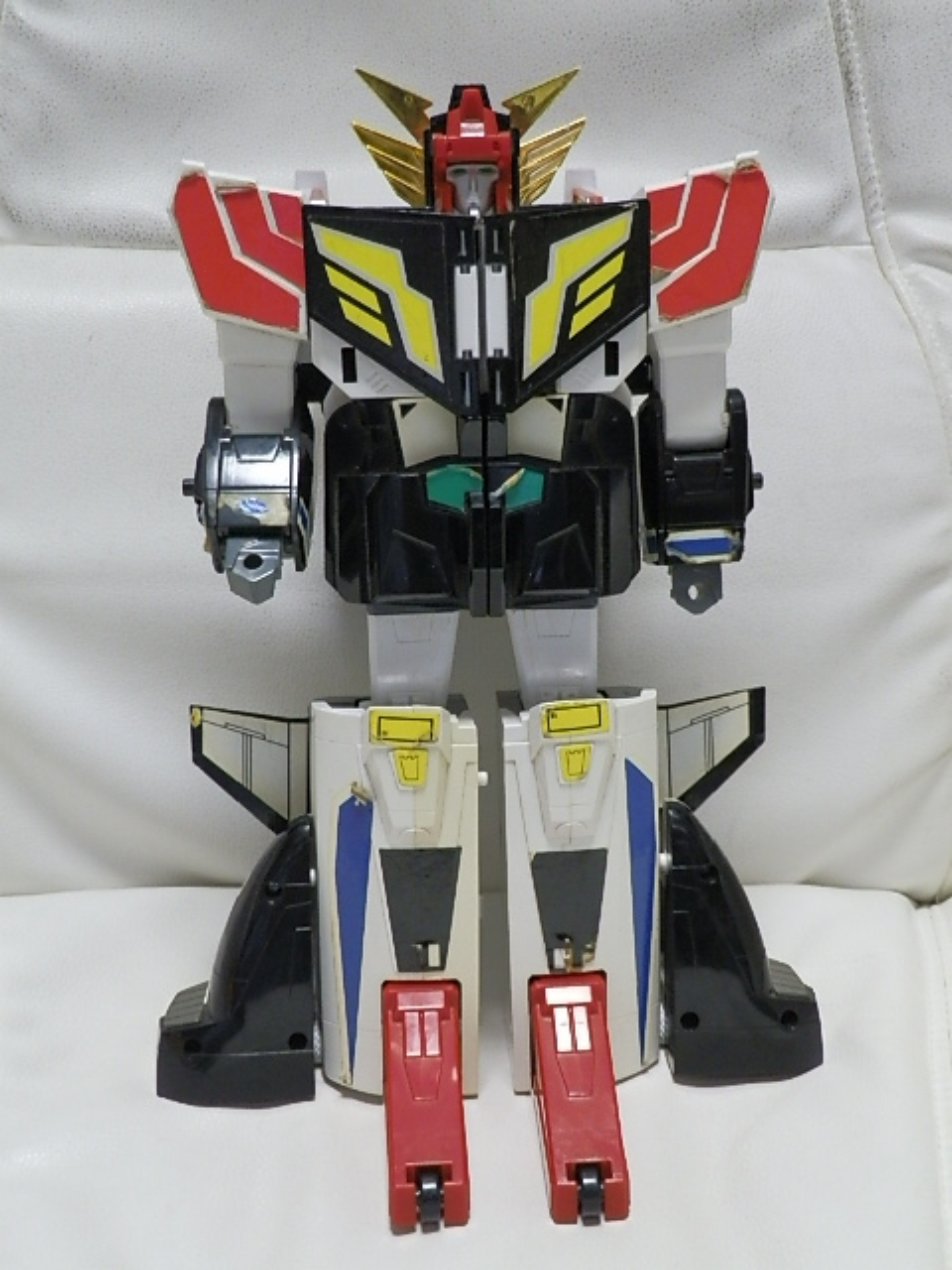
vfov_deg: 54.0
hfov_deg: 41.8
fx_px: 1247
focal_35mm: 34
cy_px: 635
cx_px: 476
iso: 200
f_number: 3.5
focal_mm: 6.17
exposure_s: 1/10
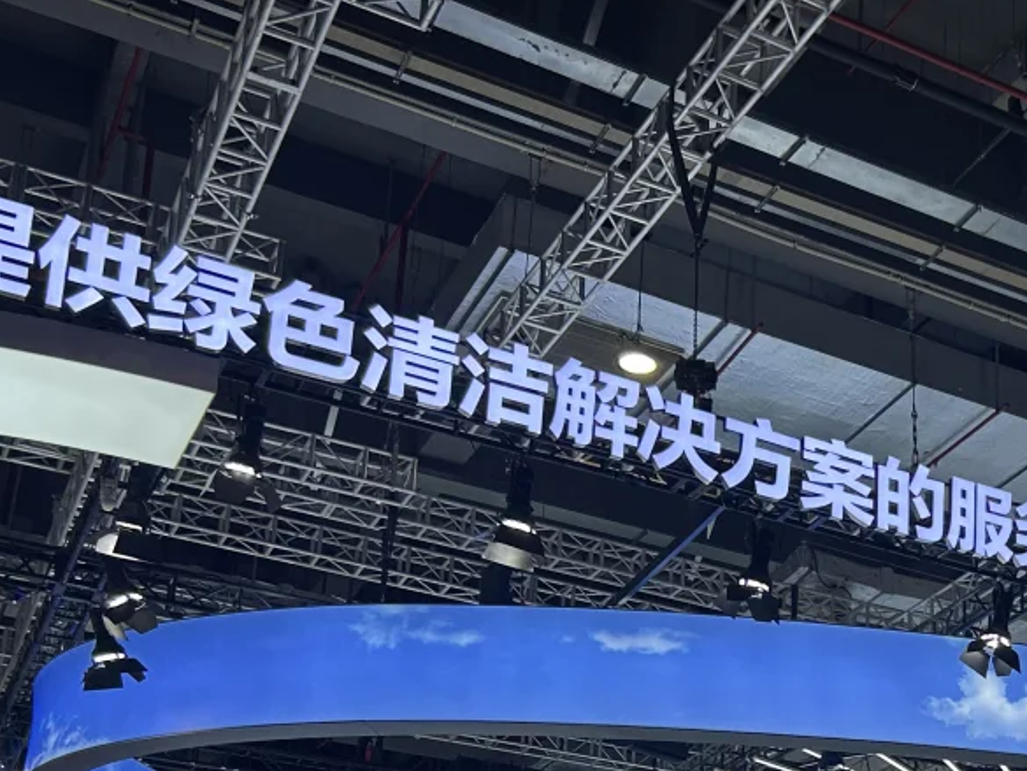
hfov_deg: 28.4
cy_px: 845
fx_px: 1899
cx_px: 1025
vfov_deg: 21.7
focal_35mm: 64
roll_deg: -0.5
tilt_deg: +14.7
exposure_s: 1/480
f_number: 1.5
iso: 64
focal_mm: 5.7
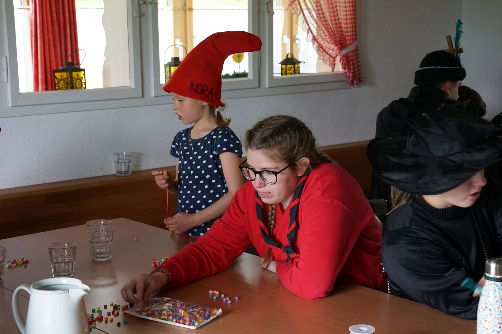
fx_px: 920
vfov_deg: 20.6
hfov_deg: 30.5
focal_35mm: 66
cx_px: 251
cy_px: 167
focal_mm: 66
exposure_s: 1/80
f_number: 10
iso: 3200
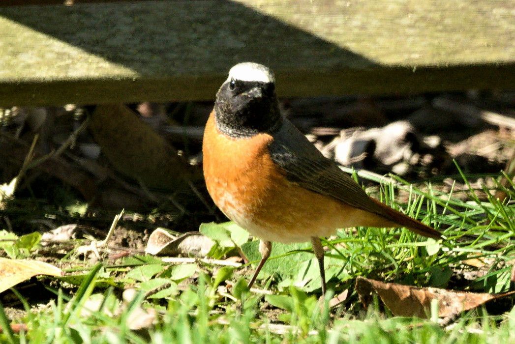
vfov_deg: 2.3
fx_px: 8590
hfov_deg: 3.4
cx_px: 258
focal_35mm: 600
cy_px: 172
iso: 800
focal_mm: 600
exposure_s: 1/640
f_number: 6.3
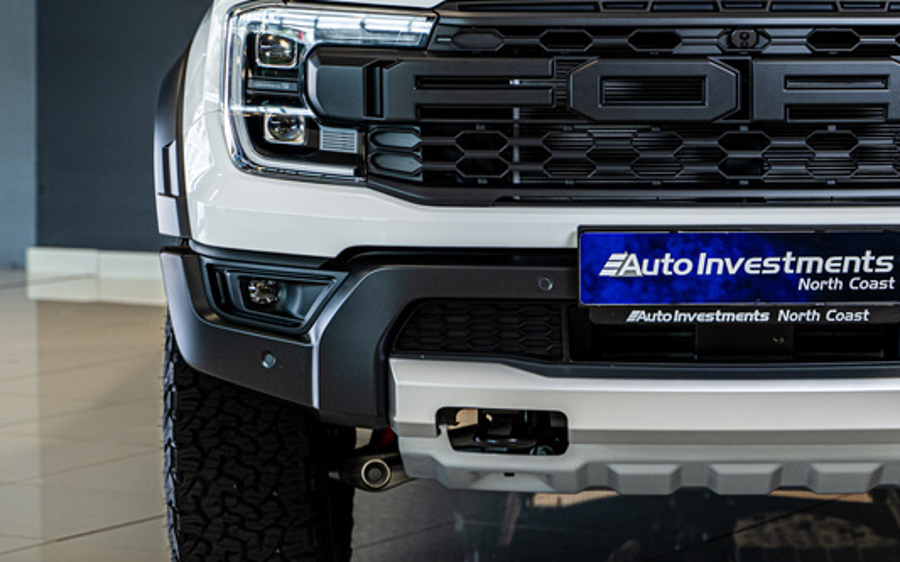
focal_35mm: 137
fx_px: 3360
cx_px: 742
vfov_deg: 9.5
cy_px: 95
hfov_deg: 15.1
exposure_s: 1/125
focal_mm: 70
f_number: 4
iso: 500
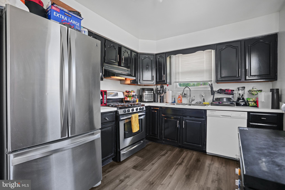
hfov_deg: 96.7
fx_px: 127
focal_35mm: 16
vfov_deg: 73.7
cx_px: 142
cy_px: 95
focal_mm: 16
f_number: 2.8
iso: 100
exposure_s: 1/30
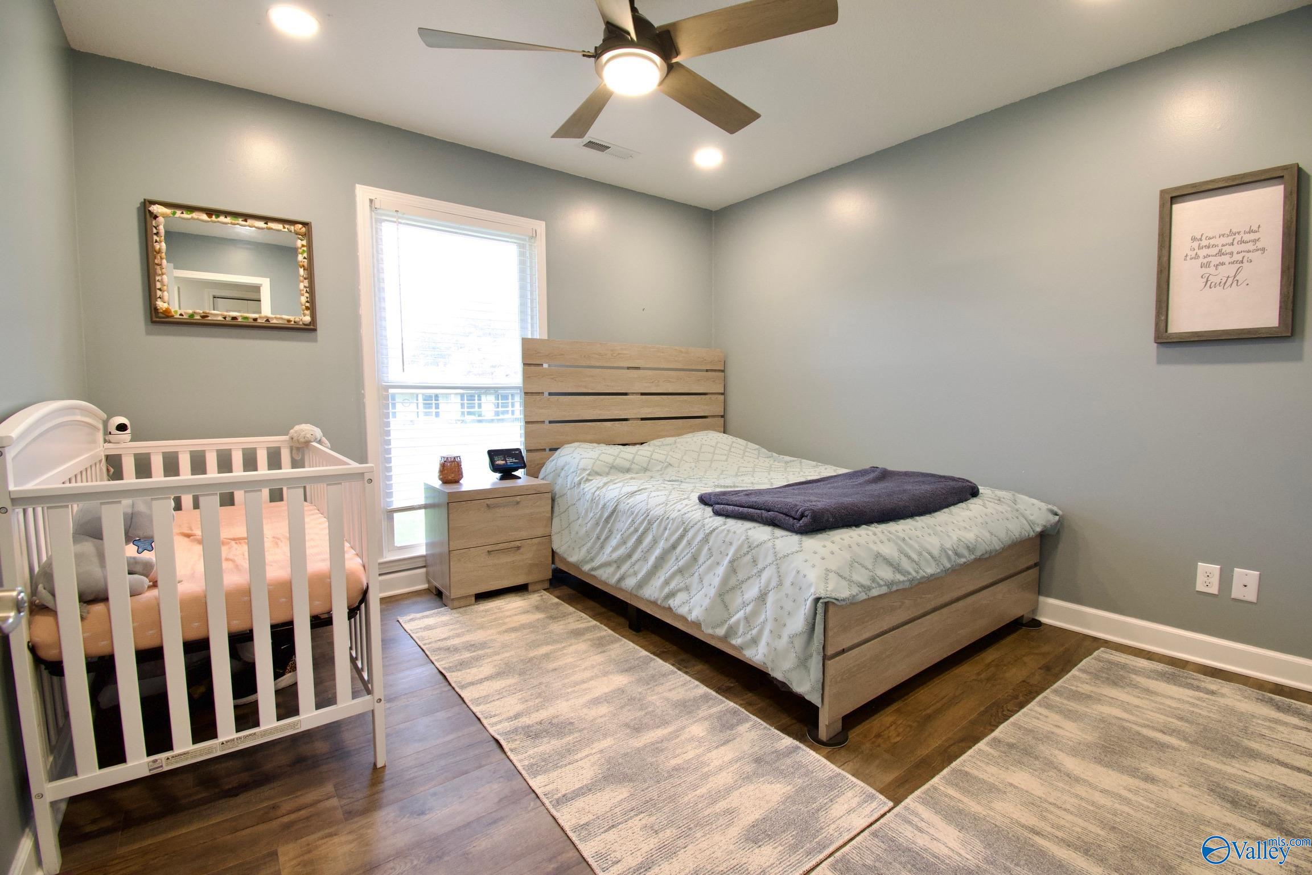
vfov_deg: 77.3
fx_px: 547
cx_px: 656
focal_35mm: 15
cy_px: 438
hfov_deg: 100.4
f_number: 8
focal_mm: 10
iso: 800
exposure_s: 1/30
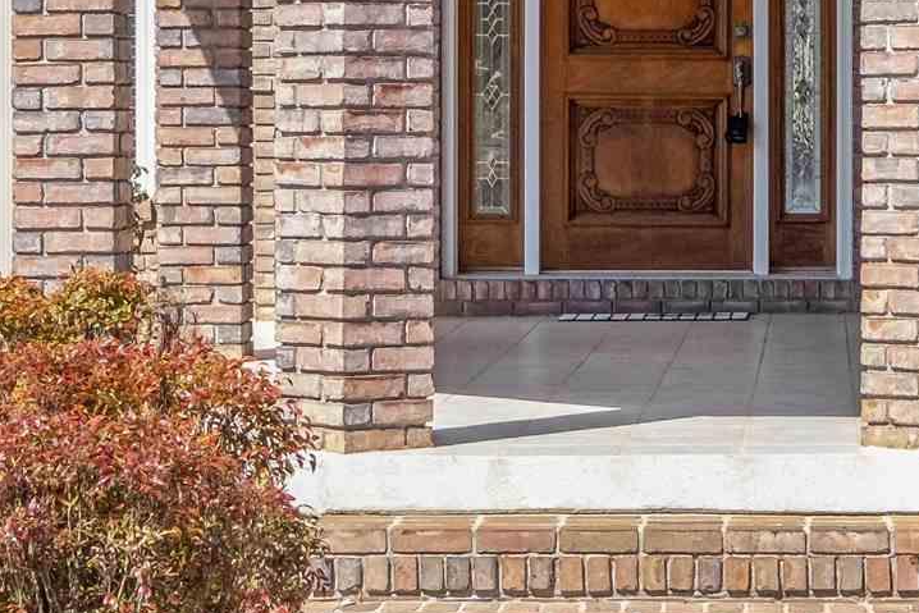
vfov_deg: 8.9
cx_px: 651
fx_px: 3932
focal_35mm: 154
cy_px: 36
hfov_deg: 13.3
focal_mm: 24
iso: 800
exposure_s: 1/400
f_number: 8
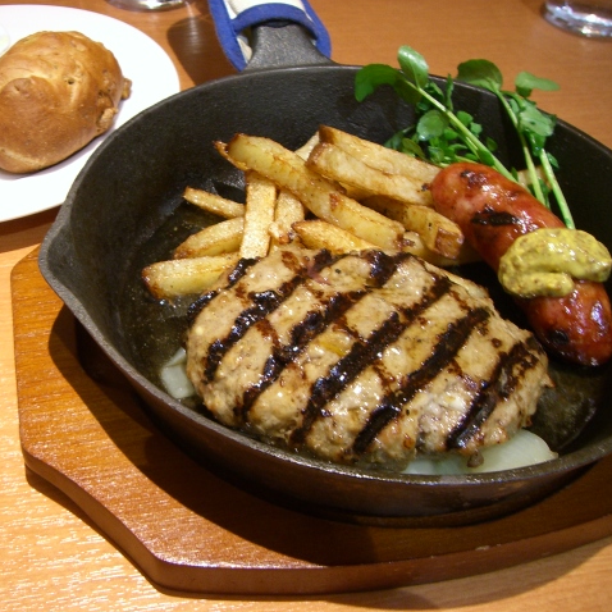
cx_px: 205
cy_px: 306
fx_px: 900
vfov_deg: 37.6
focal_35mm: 45
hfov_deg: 37.2
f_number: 2.7
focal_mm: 6.2
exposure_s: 1/8
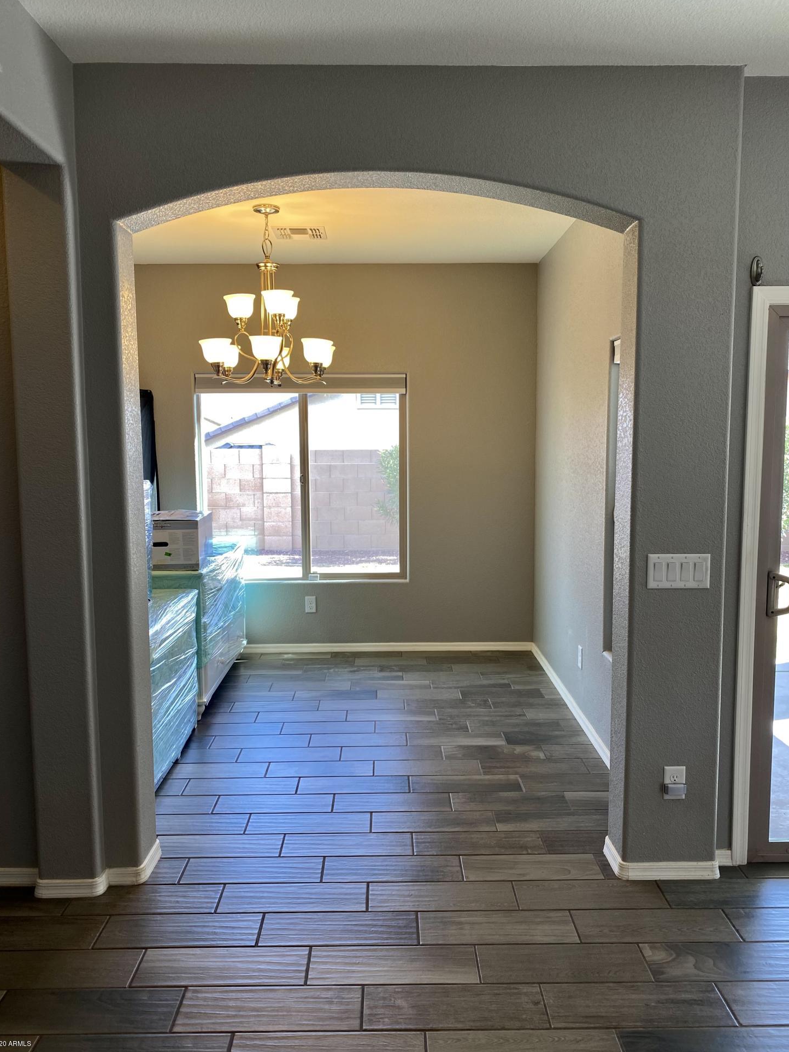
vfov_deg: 65.3
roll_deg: +0.2
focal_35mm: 27
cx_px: 398
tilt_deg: -4.6
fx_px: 821
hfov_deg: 51.3
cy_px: 532
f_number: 1.8
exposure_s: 1/120
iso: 50
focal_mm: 4.25
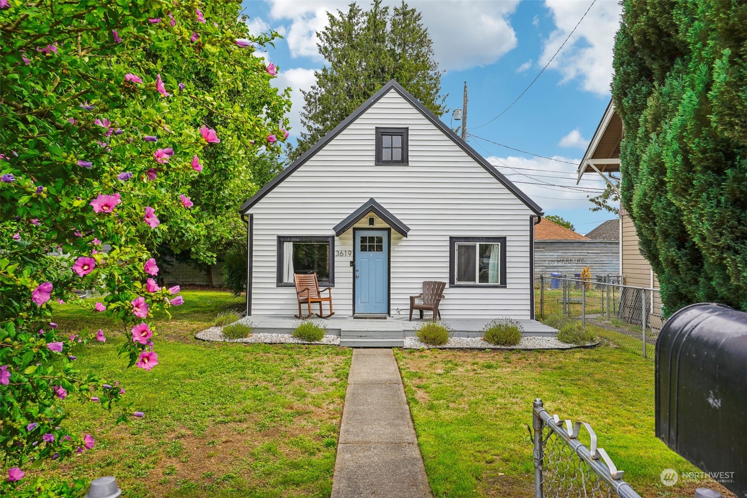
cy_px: 249
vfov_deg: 46.4
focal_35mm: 28
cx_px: 374
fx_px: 581
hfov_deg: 65.5
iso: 100
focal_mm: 28
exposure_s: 1/200
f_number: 8
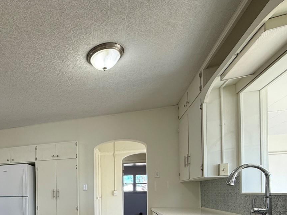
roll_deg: +1.2
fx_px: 216
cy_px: 196
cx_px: 45
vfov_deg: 47.3
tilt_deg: +0.2
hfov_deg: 60.1
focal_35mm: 26
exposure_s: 1/120
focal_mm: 2.22
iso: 100
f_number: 2.2
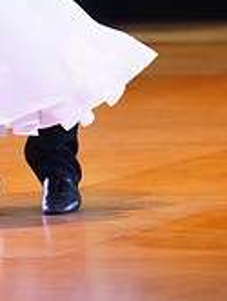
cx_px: -28
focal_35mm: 530
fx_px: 4622
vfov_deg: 3.7
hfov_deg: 2.8
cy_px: -134
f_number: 2.8
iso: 5000
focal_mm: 158
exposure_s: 1/400
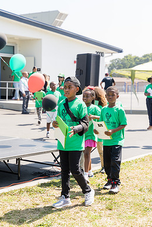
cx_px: 74
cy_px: 99
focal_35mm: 69
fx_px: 437
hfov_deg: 19.7
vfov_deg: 29.2
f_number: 4
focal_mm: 60
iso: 100
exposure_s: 1/250
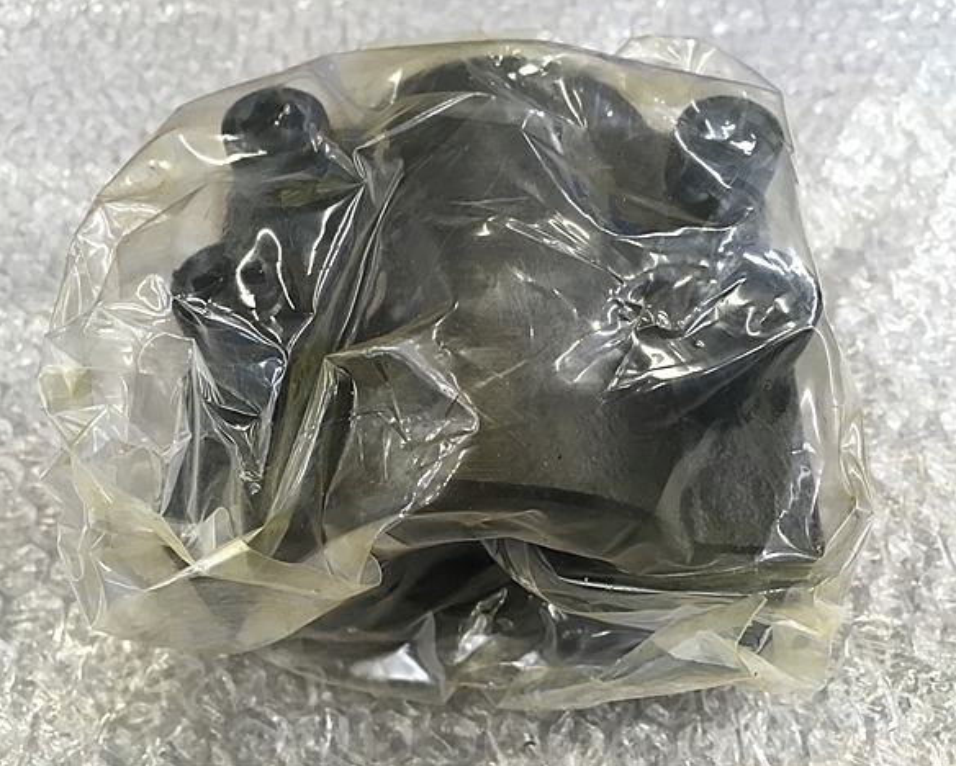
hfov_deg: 57.1
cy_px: 378
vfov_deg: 47.2
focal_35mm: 31
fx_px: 878
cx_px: 471
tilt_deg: -55.2
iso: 64
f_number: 2.2
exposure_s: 1/30
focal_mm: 4.15
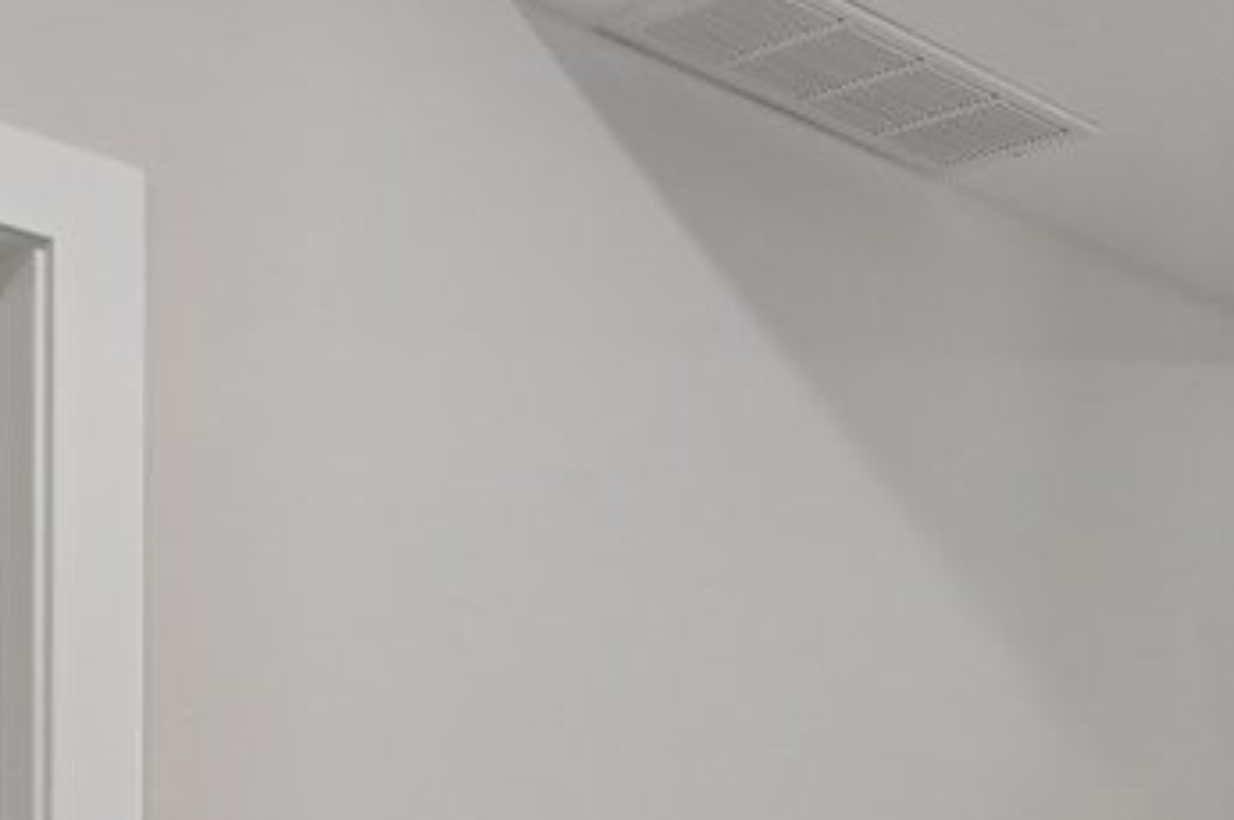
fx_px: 2568
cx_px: 1170
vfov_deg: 16.8
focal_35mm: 75
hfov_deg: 25.9
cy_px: 1144
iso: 400
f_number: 13
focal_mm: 16
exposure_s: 1/15
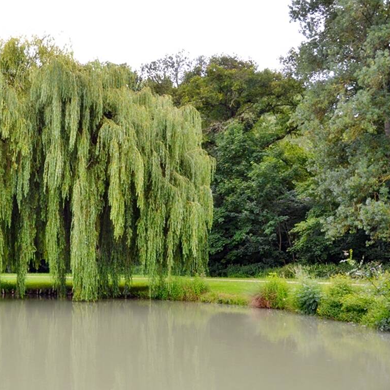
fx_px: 599
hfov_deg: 35.3
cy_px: 197
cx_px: 101
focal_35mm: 47
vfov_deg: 36.1
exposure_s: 1/125
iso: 180
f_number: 5.6
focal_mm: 24
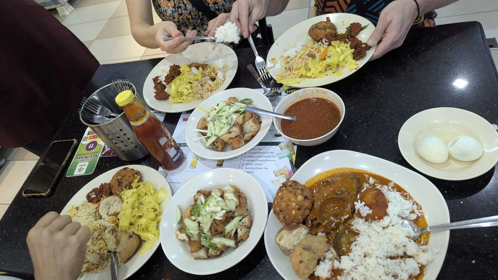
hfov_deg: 69.9
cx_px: 253
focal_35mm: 27
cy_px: 122
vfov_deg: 42.8
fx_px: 357
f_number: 1.85
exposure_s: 1/121
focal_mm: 6.81
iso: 485
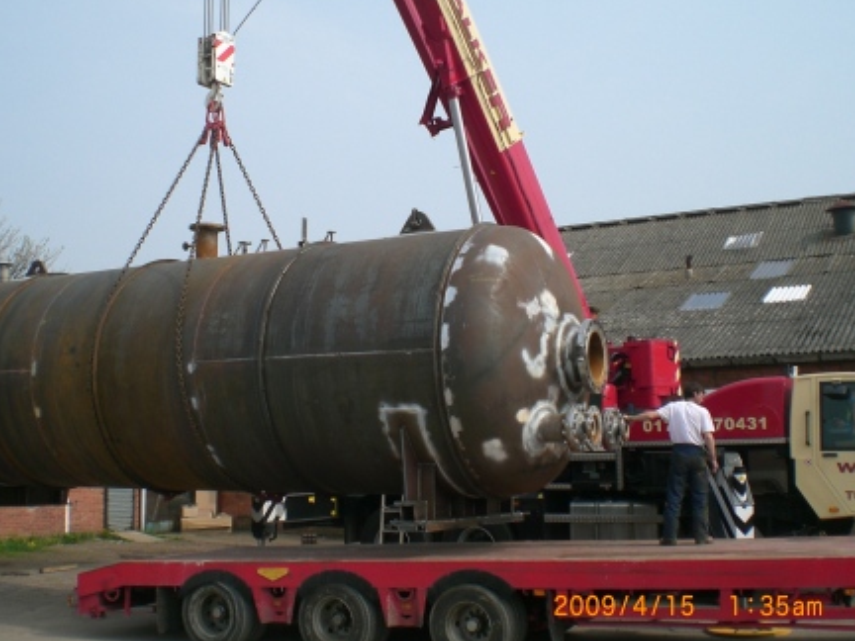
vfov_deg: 32.2
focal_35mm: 45
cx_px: 376
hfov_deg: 42.0
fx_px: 1111
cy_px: 303
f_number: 4.4
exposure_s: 1/500
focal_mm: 6.3
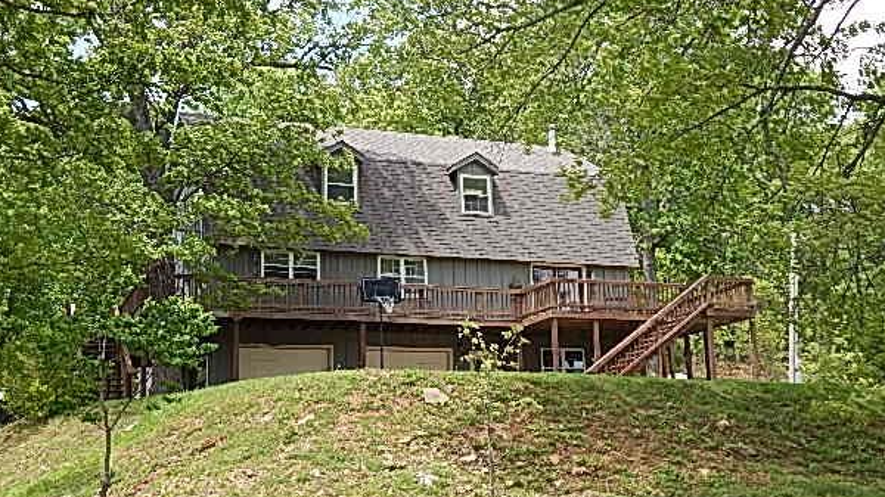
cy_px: 260
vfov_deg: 23.9
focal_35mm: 50
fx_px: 1173
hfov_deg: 41.3
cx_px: 416
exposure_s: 1/400
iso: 125
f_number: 3.6
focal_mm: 7.7
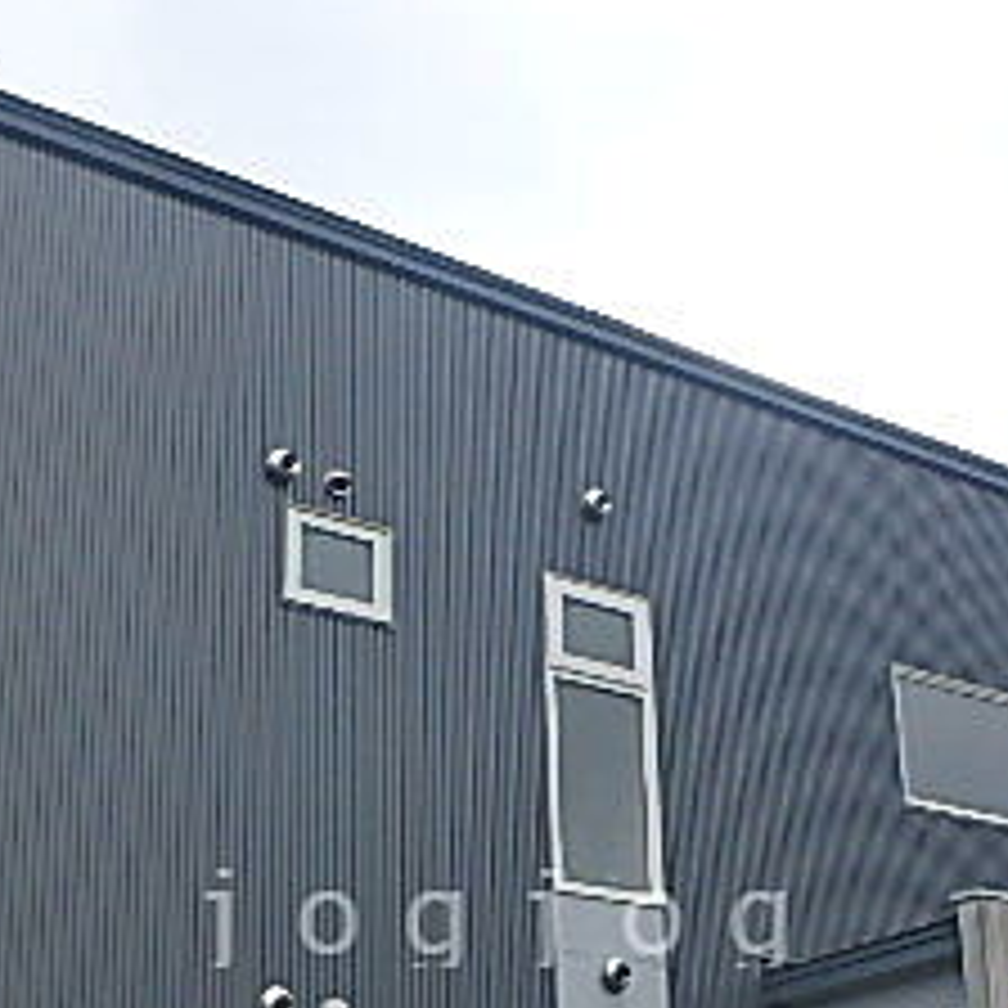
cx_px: 504
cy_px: 914
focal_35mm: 53
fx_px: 1746
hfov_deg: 32.2
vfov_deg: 30.7
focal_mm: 3.7
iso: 125
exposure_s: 1/400
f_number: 6
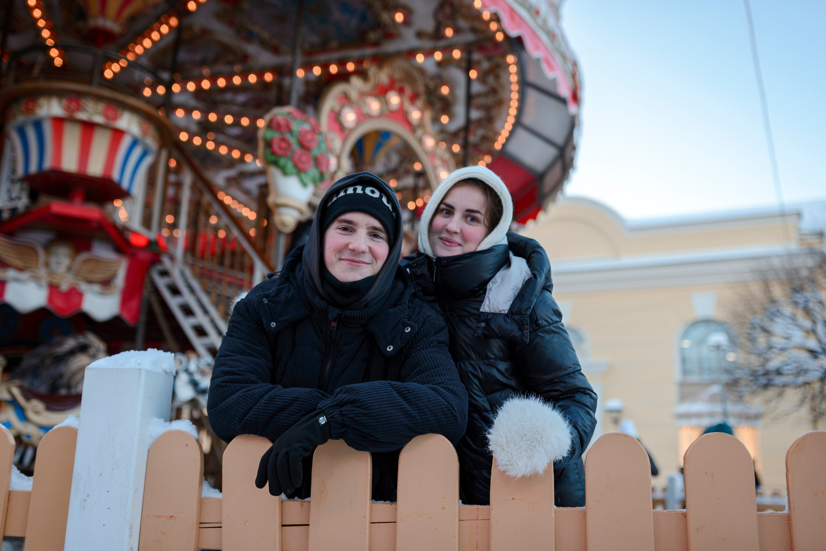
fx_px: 828
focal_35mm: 36
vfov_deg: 36.8
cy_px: 275
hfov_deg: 53.0
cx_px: 420
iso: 100
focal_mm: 35
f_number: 2.2
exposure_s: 1/640
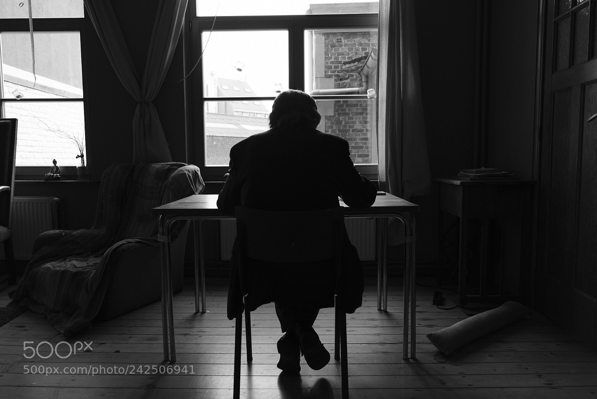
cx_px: 298
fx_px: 448
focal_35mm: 27
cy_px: 200
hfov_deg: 67.3
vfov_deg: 48.0
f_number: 2.8
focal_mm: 18
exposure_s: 1/60
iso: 500
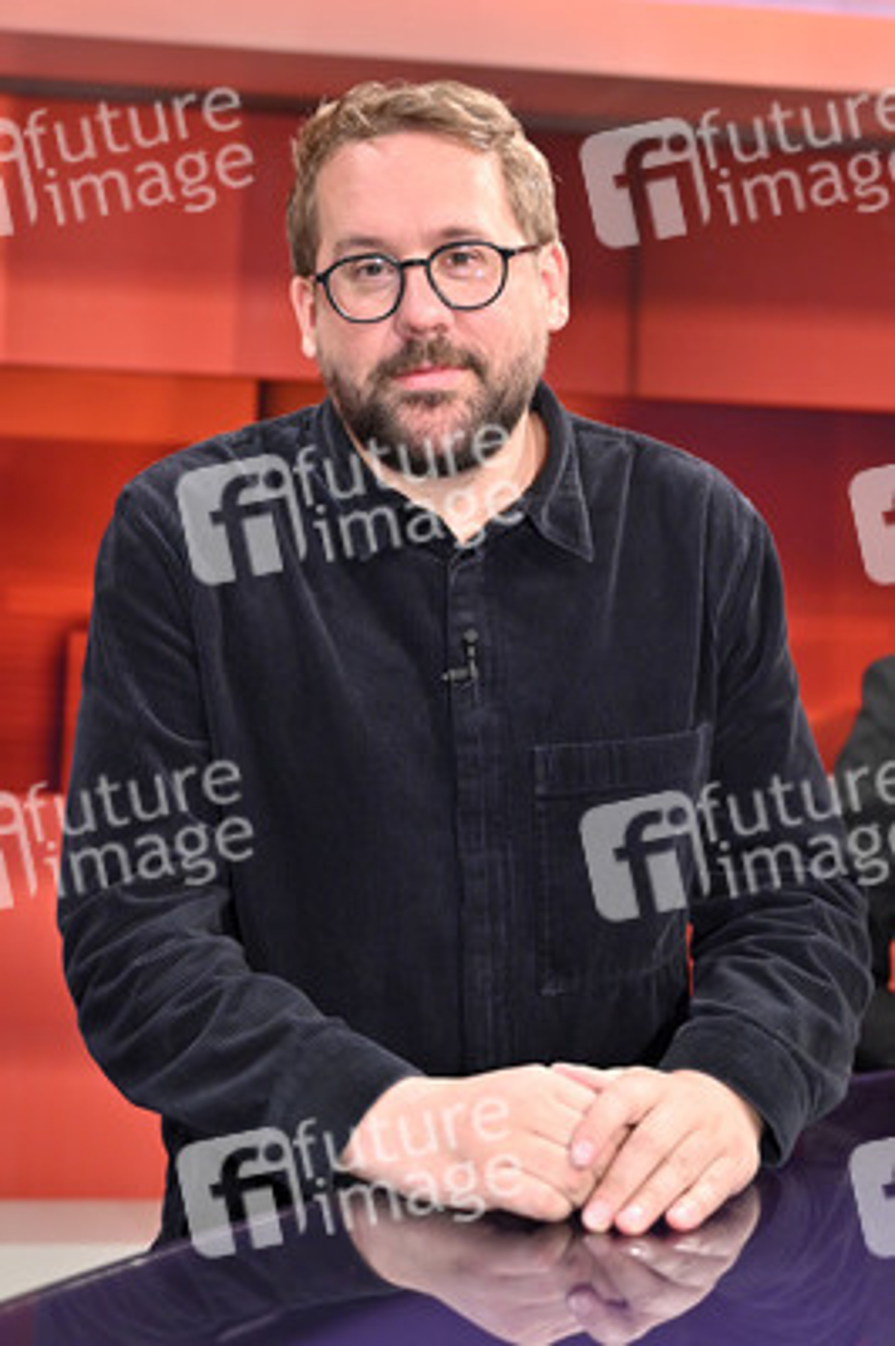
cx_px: 448
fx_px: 1382
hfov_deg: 35.9
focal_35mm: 37
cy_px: 673
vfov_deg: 51.9
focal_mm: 37
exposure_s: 1/200
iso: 1600
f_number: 2.8
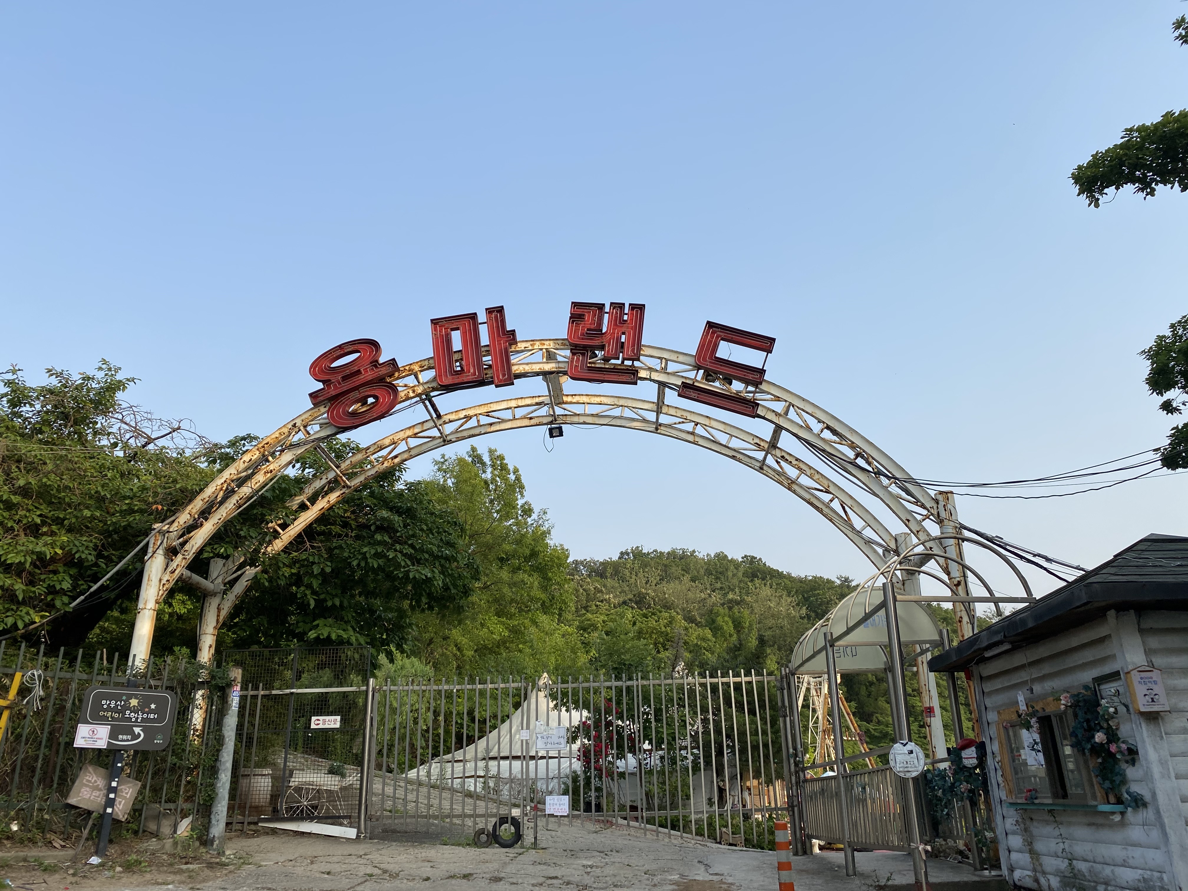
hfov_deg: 67.3
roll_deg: +1.4
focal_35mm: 26
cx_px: 594
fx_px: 892
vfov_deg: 53.1
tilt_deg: +23.1
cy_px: 446
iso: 32
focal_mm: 4.25
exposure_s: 1/1135
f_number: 1.8
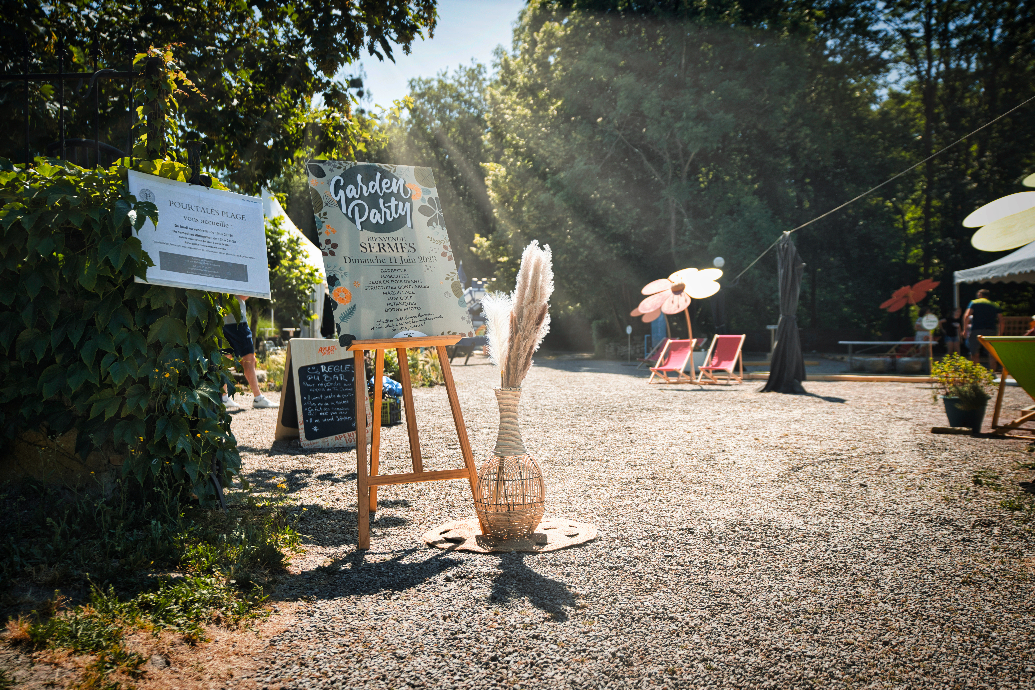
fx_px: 891
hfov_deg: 60.3
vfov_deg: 42.3
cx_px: 518
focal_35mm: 31
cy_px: 345
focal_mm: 31
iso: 125
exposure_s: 1/250
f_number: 2.8
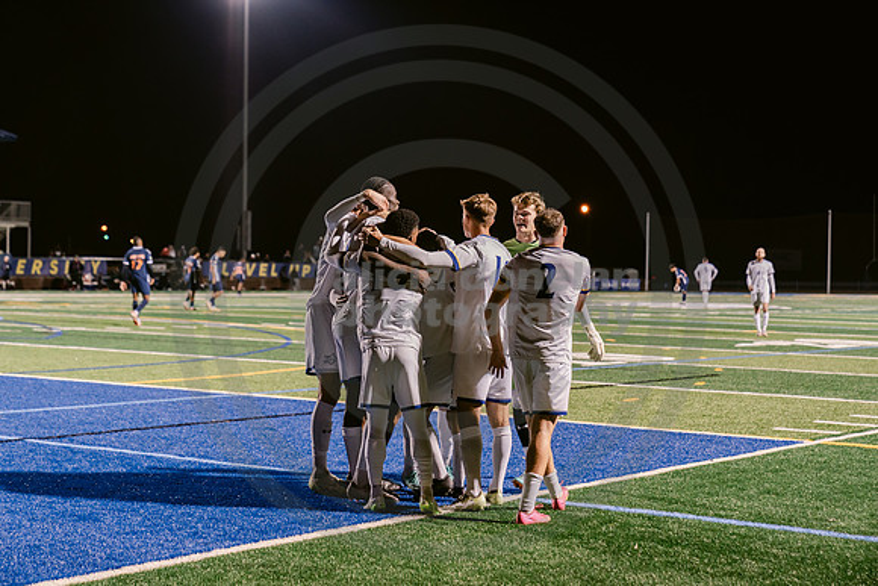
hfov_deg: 28.8
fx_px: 1708
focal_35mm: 70
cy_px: 293
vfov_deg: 19.5
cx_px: 439
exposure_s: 1/250
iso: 2500
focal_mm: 70
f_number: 3.2
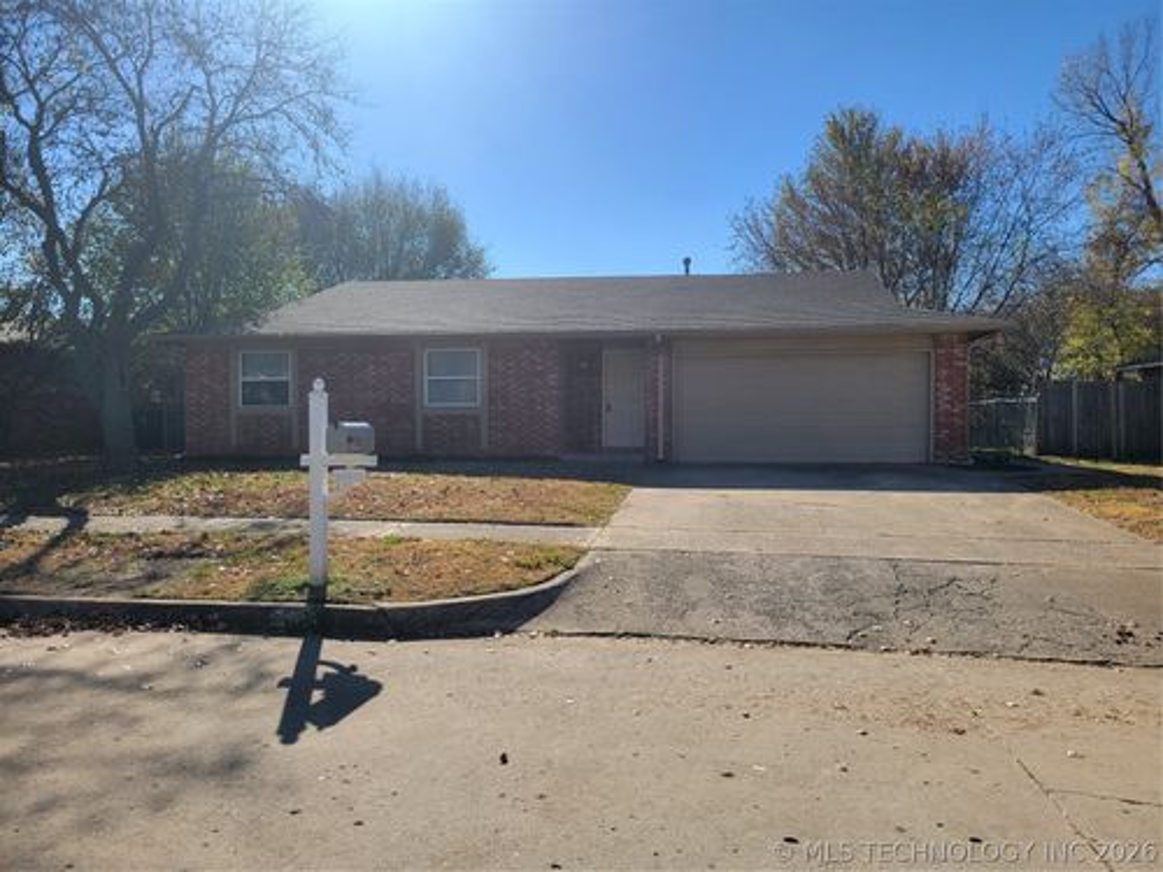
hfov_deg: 67.3
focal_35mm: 26
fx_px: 874
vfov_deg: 53.1
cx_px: 582
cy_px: 436
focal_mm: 5.4
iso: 40
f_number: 1.8
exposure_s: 1/2628
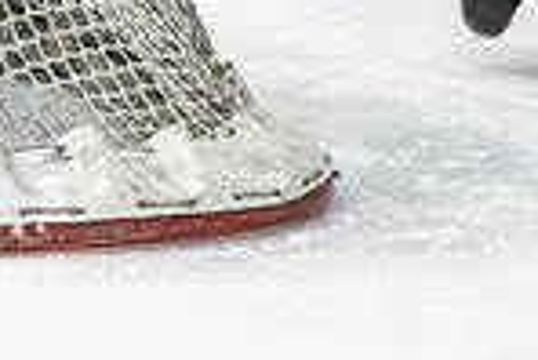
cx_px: 897
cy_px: -255
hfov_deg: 3.7
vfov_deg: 2.5
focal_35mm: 554
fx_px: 8287
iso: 4000
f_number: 2.8
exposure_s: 1/800
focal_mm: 100
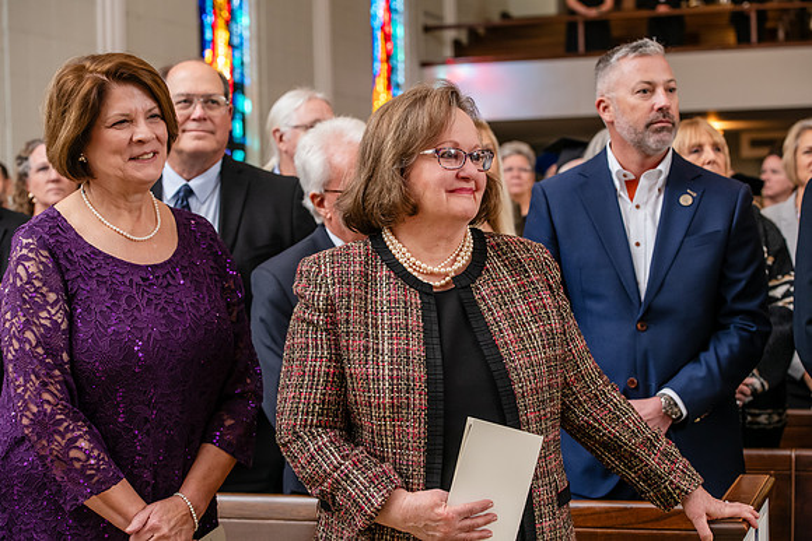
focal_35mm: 70
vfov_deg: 19.5
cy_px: 270
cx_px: 406
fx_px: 1579
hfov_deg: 28.8
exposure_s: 1/200
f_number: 5.6
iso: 1600
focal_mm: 70
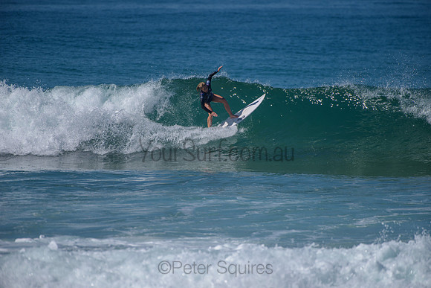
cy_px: 144
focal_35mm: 500
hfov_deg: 4.1
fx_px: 5987
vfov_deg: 2.8
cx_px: 216
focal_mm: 500
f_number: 5.6
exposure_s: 1/2000
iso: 140
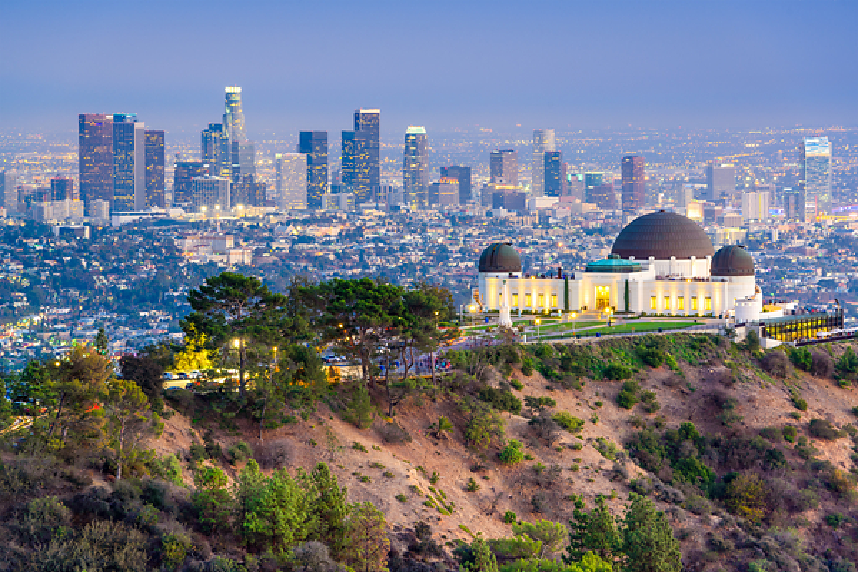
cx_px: 429
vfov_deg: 7.8
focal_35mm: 175
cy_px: 286
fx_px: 4171
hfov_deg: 11.7
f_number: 8
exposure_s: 61
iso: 100
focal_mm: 175
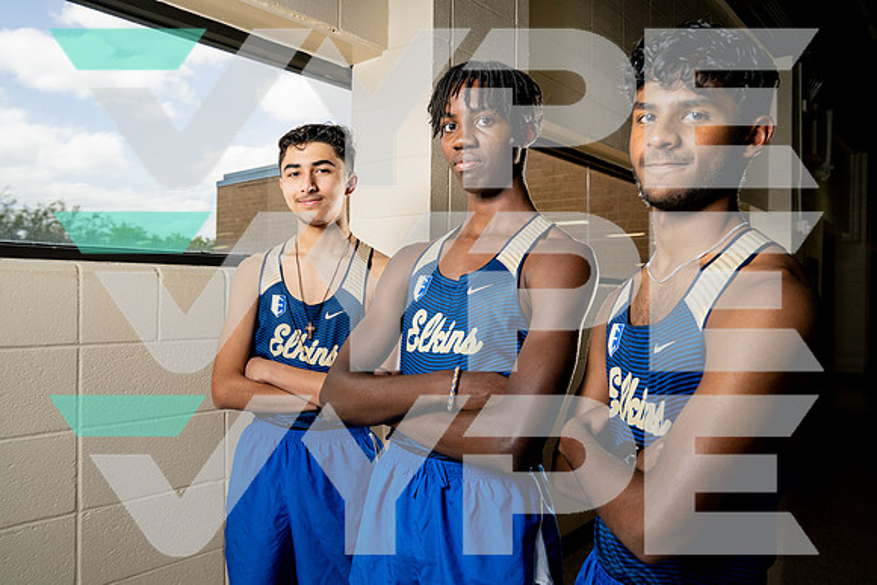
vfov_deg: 48.0
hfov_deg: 67.4
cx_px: 438
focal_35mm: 27
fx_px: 658
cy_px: 292
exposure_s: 1/250
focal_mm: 27
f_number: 5.6
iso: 320
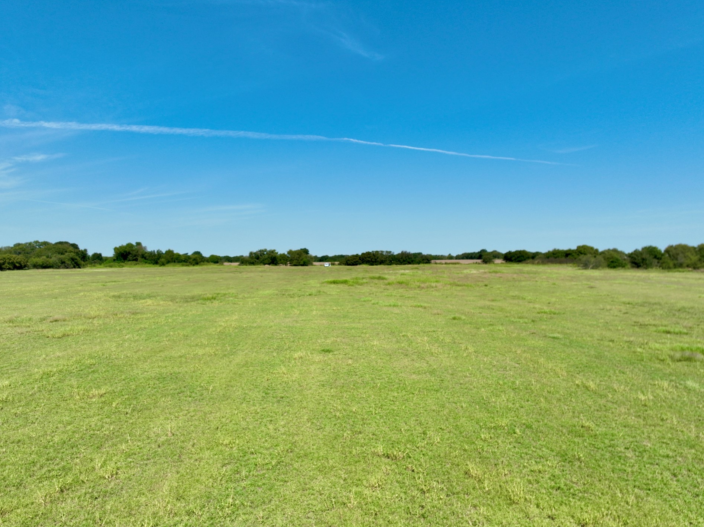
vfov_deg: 53.0
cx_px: 339
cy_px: 275
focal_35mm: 26
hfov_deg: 67.3
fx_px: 529
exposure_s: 1/1600
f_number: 2.8
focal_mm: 12.29
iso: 110
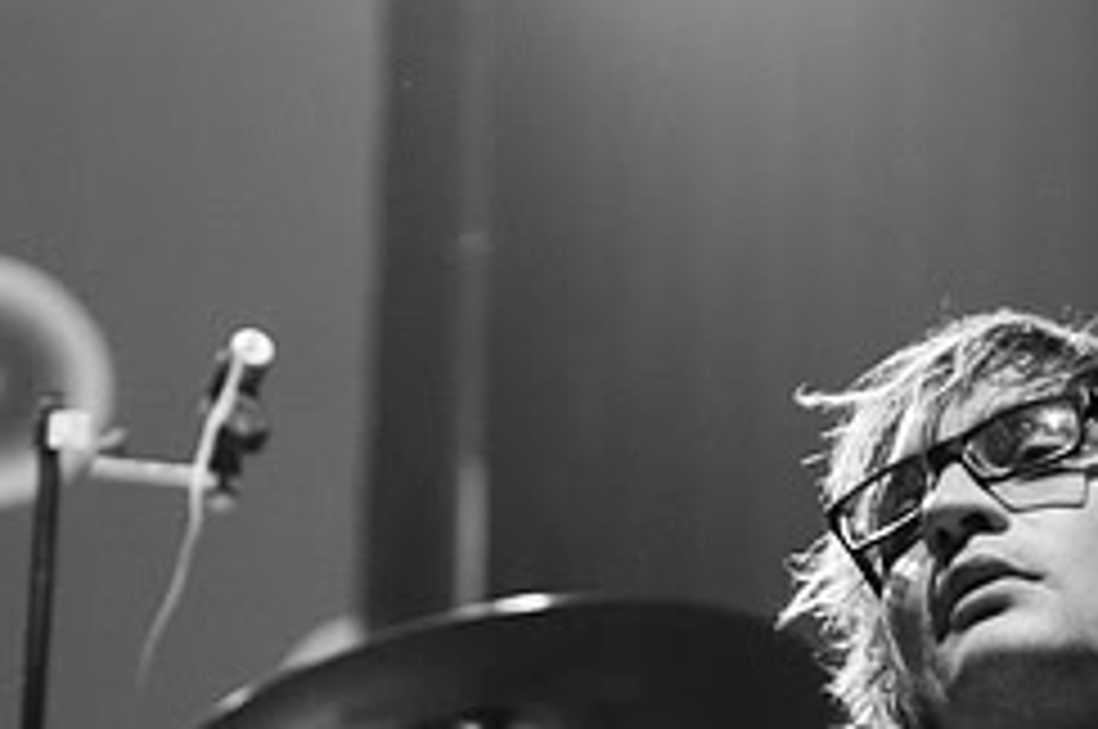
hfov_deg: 9.3
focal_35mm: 221
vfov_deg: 6.2
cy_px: 848
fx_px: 6731
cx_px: 504
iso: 640
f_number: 2.8
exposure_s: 1/125
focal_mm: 62
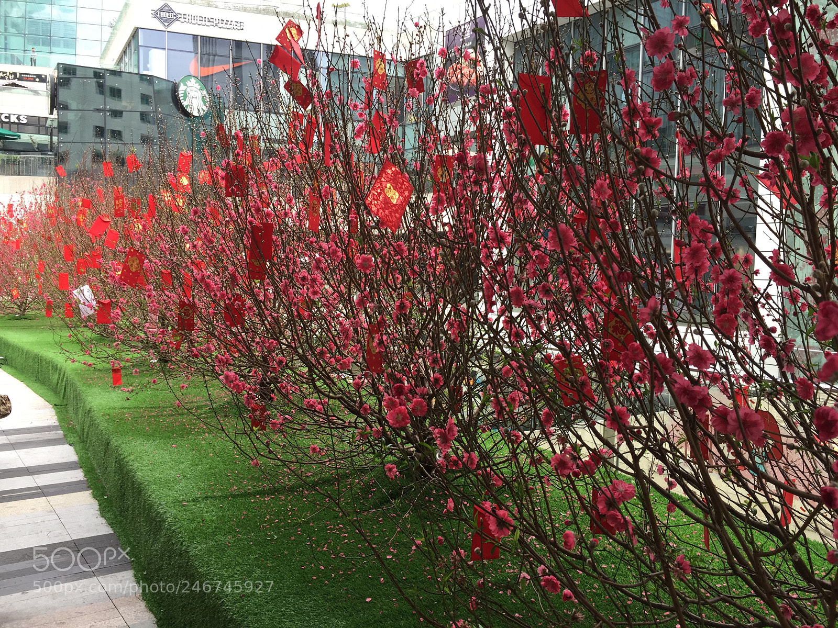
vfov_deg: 48.2
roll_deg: -1.6
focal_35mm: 29
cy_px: 314
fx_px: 702
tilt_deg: -2.4
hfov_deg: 61.7
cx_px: 419
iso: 32
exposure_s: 1/131
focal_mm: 4.15
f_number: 2.2
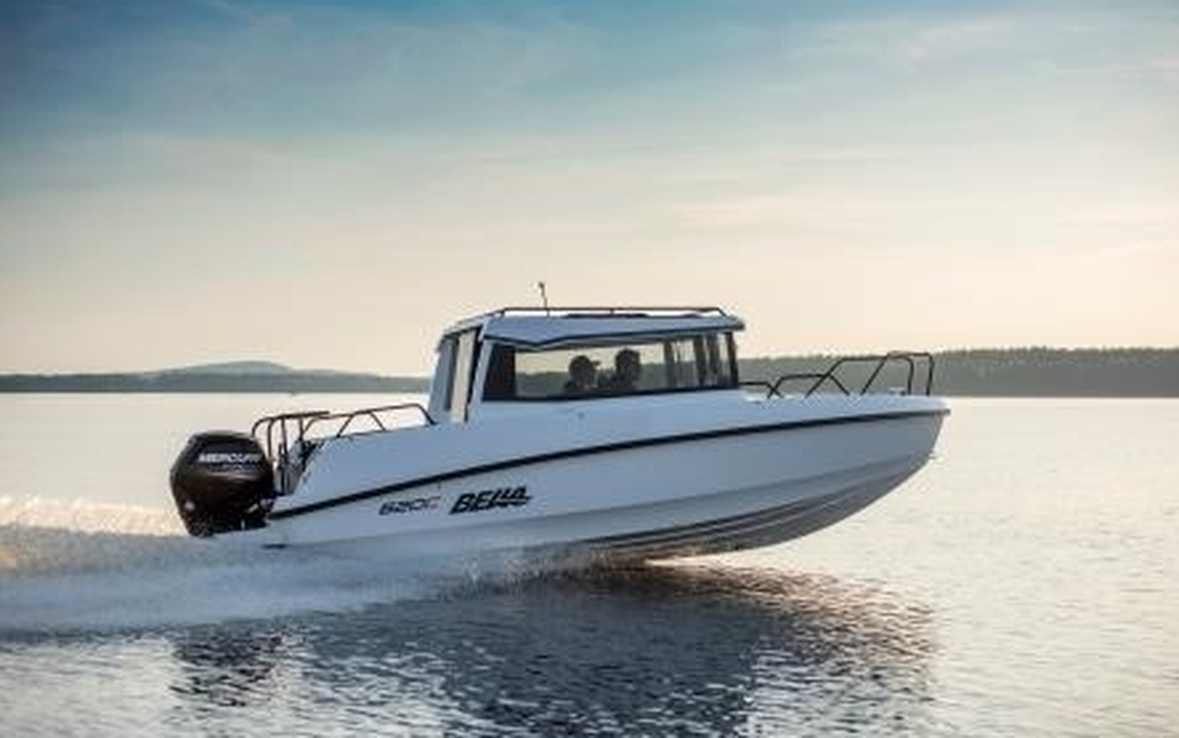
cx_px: 590
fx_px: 2315
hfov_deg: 28.6
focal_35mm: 72
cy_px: 381
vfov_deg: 18.1
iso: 100
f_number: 3.2
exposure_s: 1/1600
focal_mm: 70
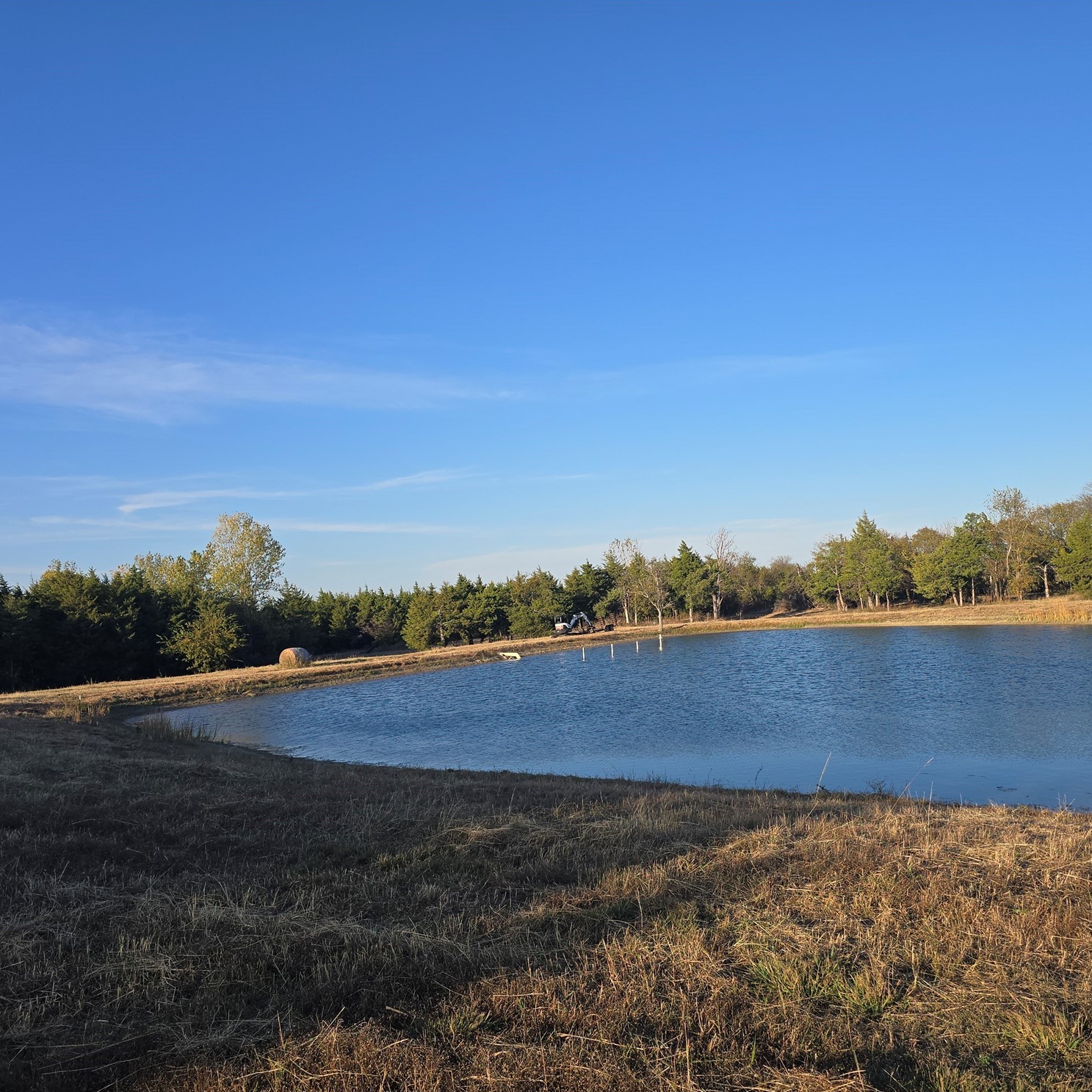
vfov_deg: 57.3
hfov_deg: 56.9
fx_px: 999
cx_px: 646
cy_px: 560
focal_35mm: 28
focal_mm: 6.3
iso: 12
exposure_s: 1/572
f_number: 1.7
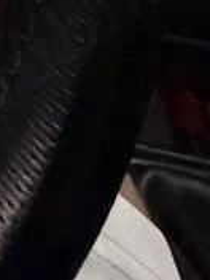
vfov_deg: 8.8
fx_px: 857
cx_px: -584
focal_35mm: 106
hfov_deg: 8.5
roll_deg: +0.2
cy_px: -772
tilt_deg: -14.6
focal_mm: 2.22
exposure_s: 1/50
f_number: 2.2
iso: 1250
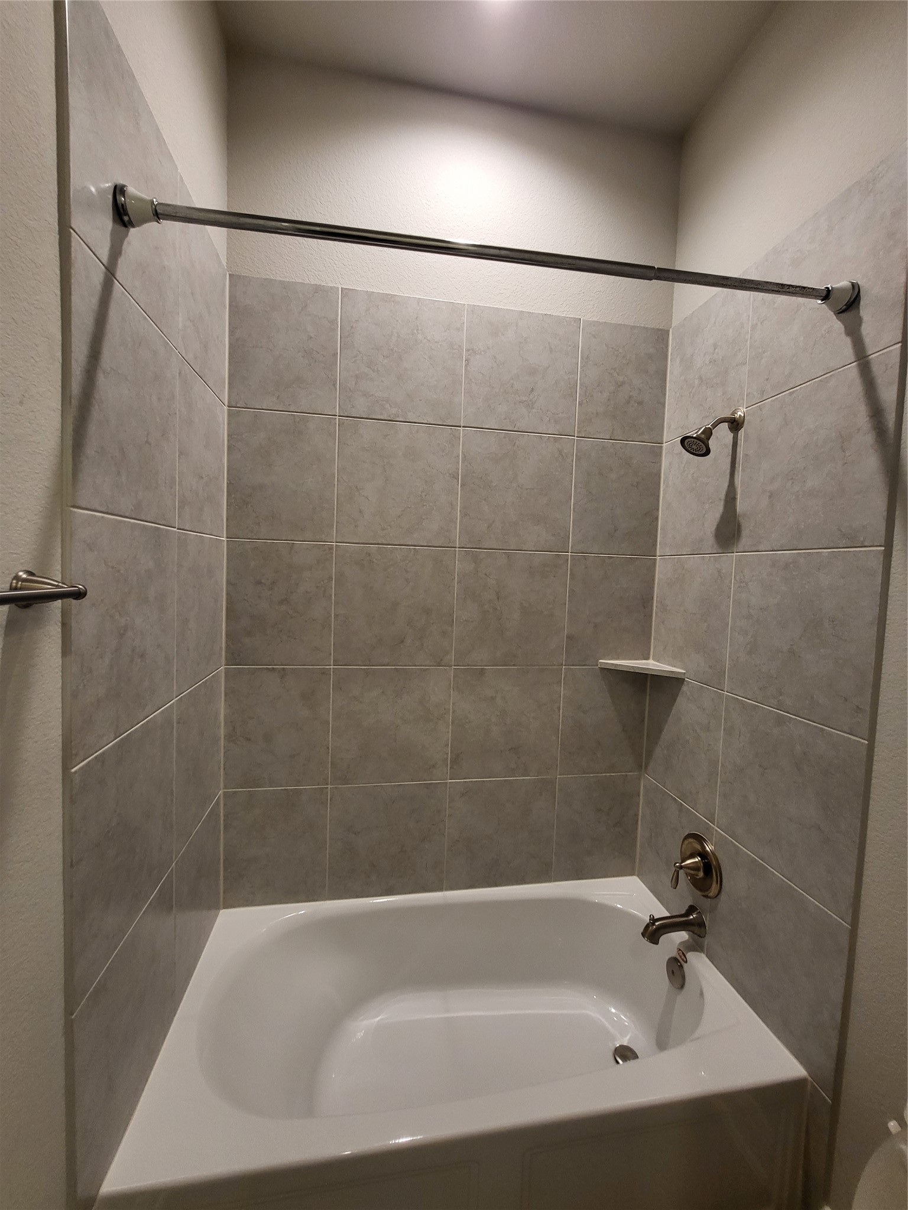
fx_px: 455
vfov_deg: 106.2
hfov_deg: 89.9
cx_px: 454
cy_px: 605
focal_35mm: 13
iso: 200
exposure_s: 1/60
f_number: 2.2
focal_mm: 1.74
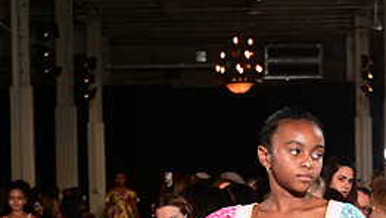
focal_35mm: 162
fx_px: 1660
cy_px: 418
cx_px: 280
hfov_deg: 13.2
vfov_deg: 7.3
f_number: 6.3
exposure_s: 1/160
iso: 1000
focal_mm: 70
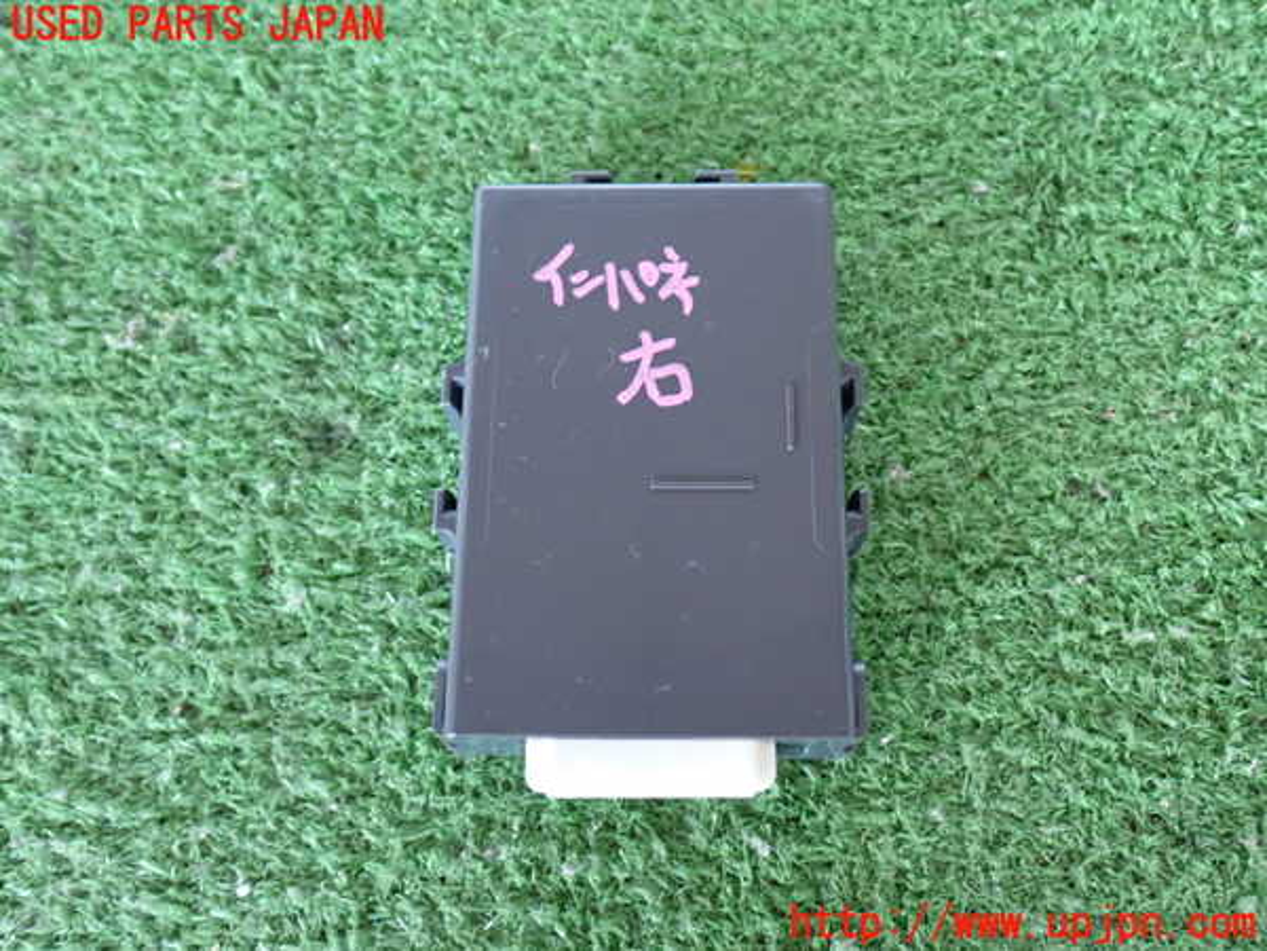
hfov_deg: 49.0
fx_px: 1391
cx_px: 634
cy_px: 476
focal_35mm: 38
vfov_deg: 37.7
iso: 500
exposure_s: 1/40
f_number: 2.7
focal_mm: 6.83
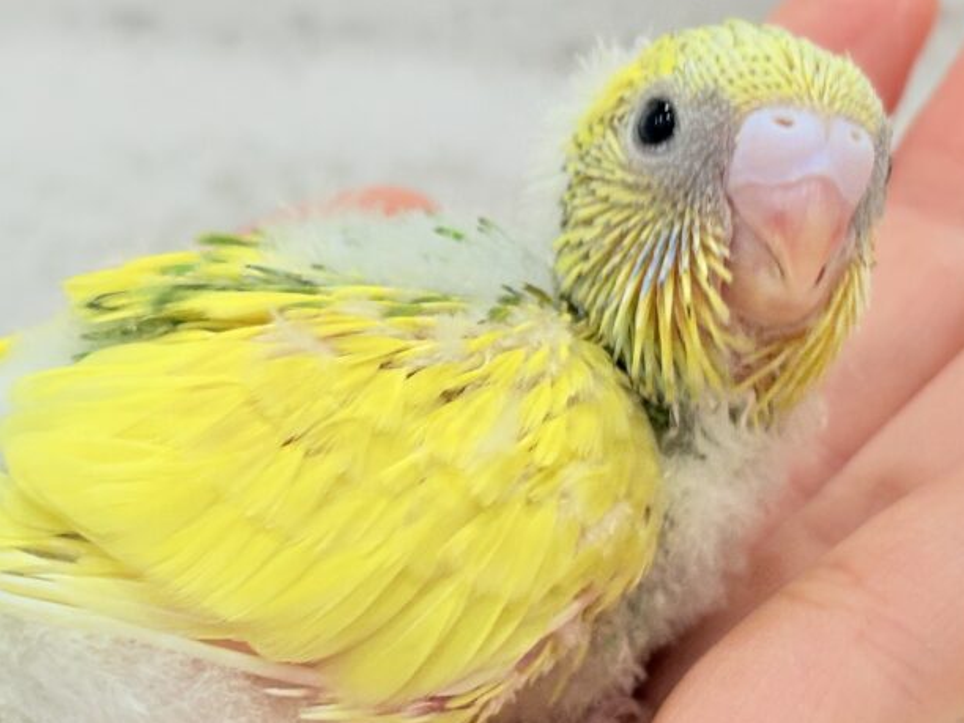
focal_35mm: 102
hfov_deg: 19.3
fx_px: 2841
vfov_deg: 14.5
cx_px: 414
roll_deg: -0.4
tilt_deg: -1.8
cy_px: 405
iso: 64
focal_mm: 5.96
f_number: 1.6
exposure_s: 1/100
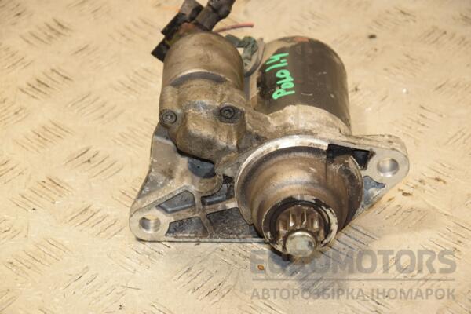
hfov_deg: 16.1
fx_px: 1668
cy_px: 157
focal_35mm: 128
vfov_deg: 10.8
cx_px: 236
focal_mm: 85
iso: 800
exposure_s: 1/200
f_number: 6.3
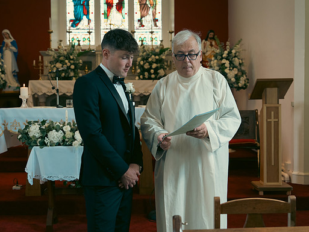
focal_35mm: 50
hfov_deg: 38.2
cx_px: 157
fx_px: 446
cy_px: 116
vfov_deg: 29.1
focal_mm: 46
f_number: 3.5
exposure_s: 1/250
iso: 1600
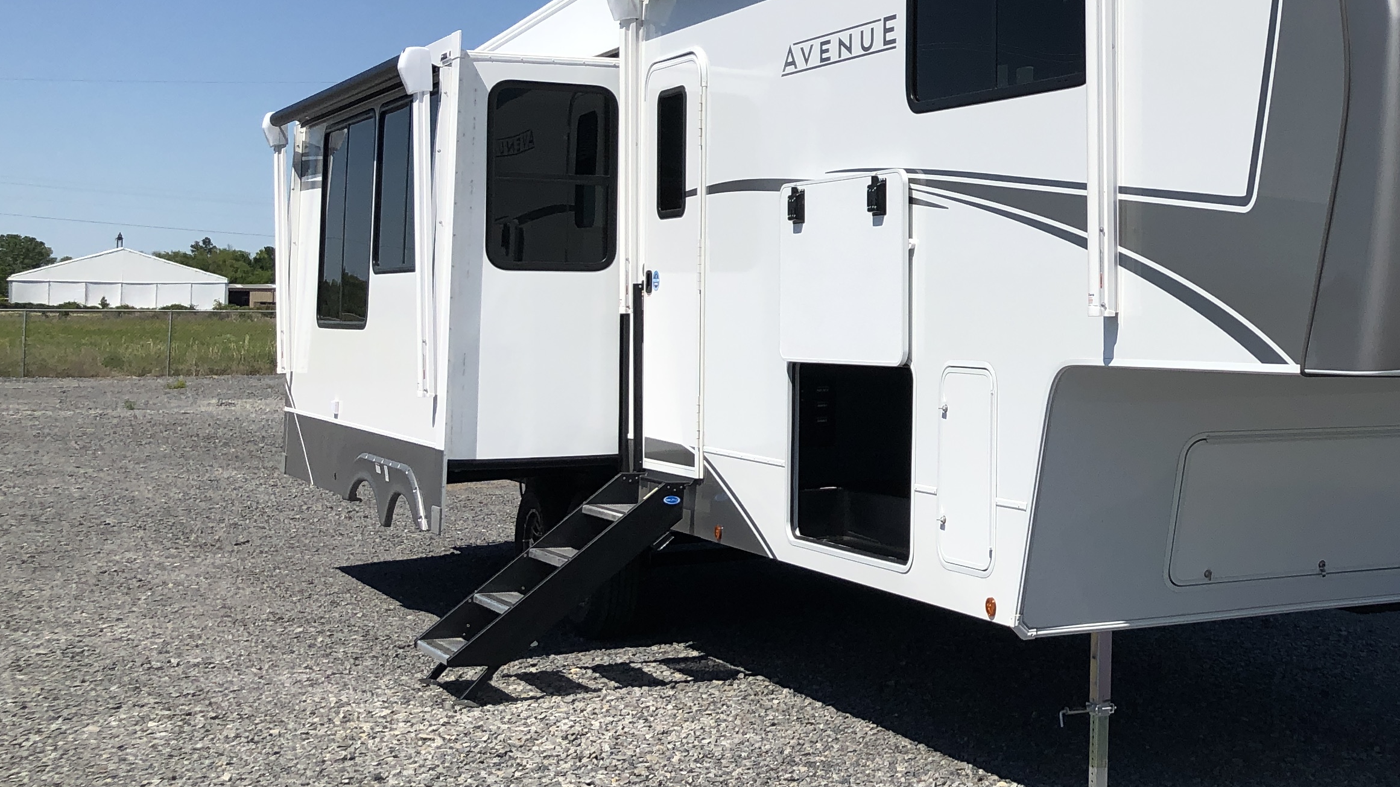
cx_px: 1201
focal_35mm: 53
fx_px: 1967
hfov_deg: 37.2
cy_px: 220
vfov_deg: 22.5
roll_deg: -0.2
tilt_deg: +1.5
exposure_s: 1/3436
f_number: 1.8
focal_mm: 3.99
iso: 20
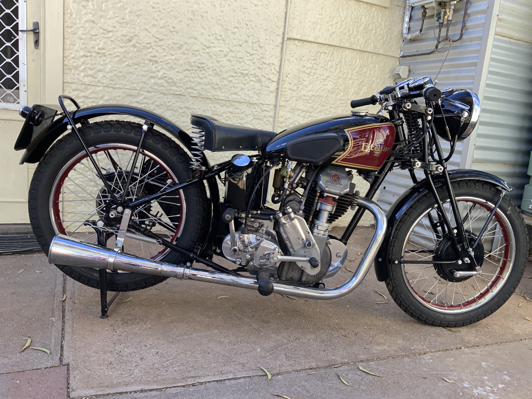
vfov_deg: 48.2
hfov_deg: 61.7
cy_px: 200
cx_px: 266
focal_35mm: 29
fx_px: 446
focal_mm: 3
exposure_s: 1/122
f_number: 1.8
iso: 16
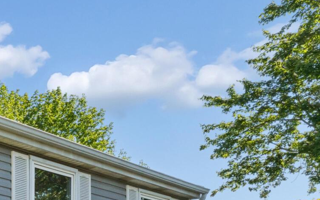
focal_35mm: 57
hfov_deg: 25.0
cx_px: -186
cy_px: 314
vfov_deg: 19.4
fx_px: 497
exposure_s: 1/200
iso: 800
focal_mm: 14
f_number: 22
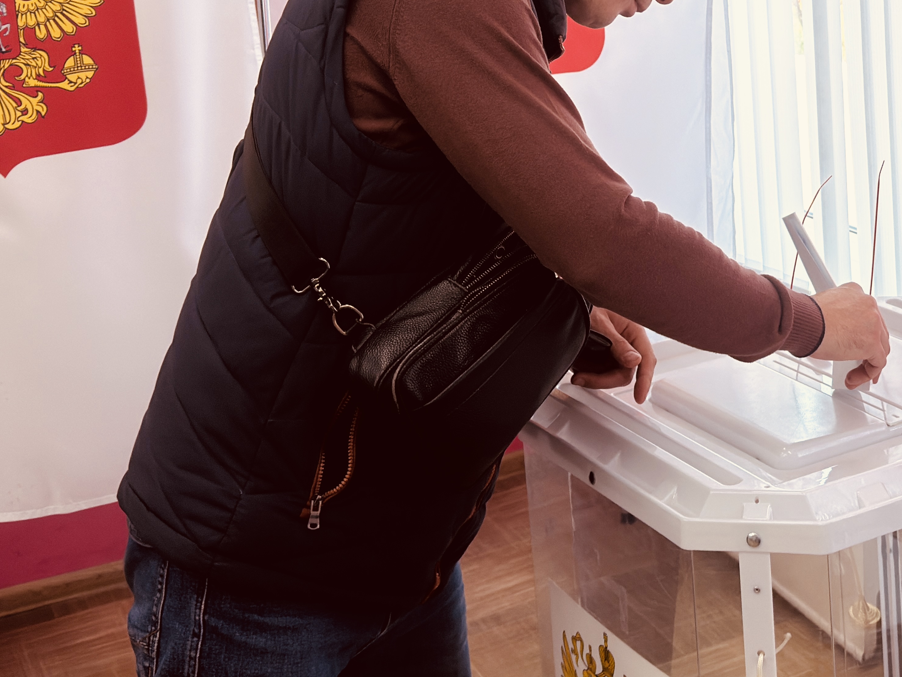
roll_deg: +2.1
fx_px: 1772
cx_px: 831
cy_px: 107
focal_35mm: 68
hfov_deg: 27.4
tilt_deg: -10.0
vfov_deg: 21.3
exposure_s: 1/150
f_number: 1.78
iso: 50
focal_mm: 6.76
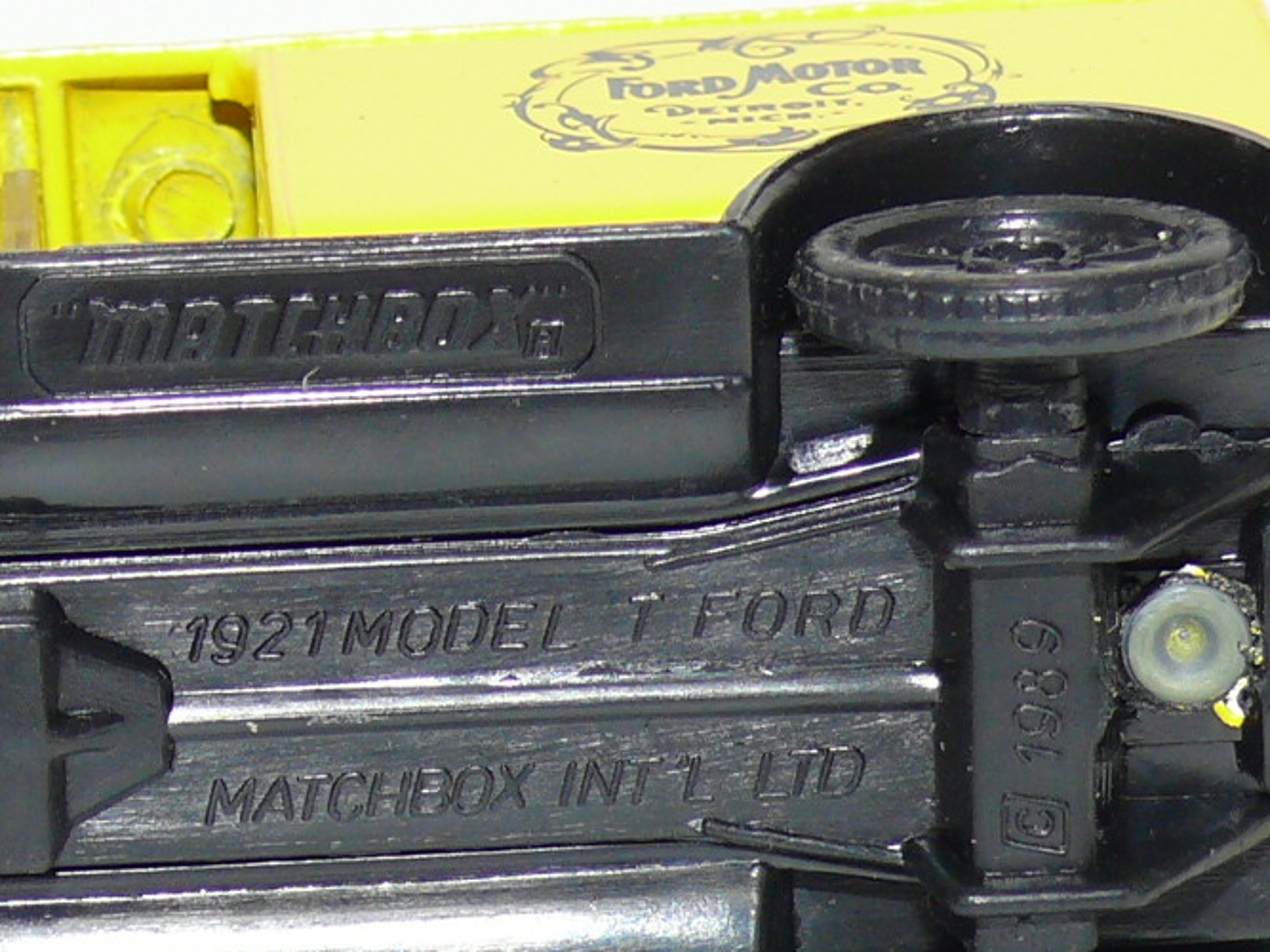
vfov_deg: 6.5
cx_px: 398
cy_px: 579
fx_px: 8363
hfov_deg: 8.7
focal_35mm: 228
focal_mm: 12.9
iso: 100
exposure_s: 1/30
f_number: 4
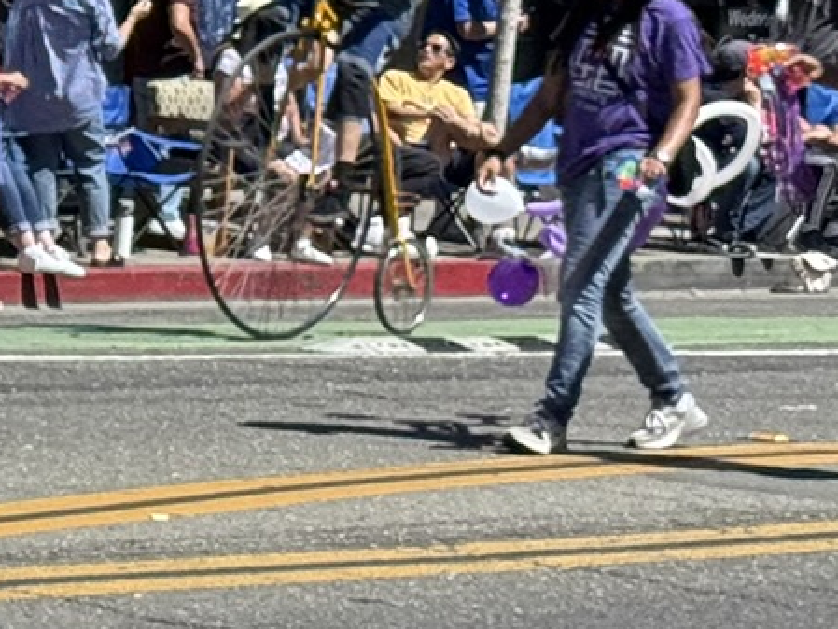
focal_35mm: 219
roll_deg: -0.5
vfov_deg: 6.8
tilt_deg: -1.6
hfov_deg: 8.4
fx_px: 5303
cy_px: 245
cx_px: -1010
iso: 64
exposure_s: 1/3534
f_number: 1.78
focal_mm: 6.76
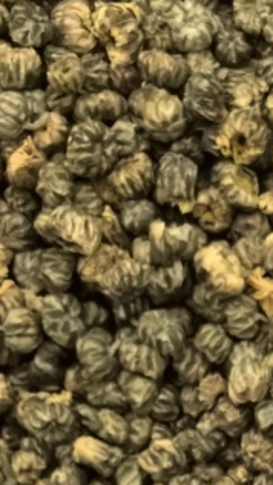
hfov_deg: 11.4
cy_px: 737
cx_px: 474
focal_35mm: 99
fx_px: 1276
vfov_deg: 18.9
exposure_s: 1/100
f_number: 4
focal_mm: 6.35
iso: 2000
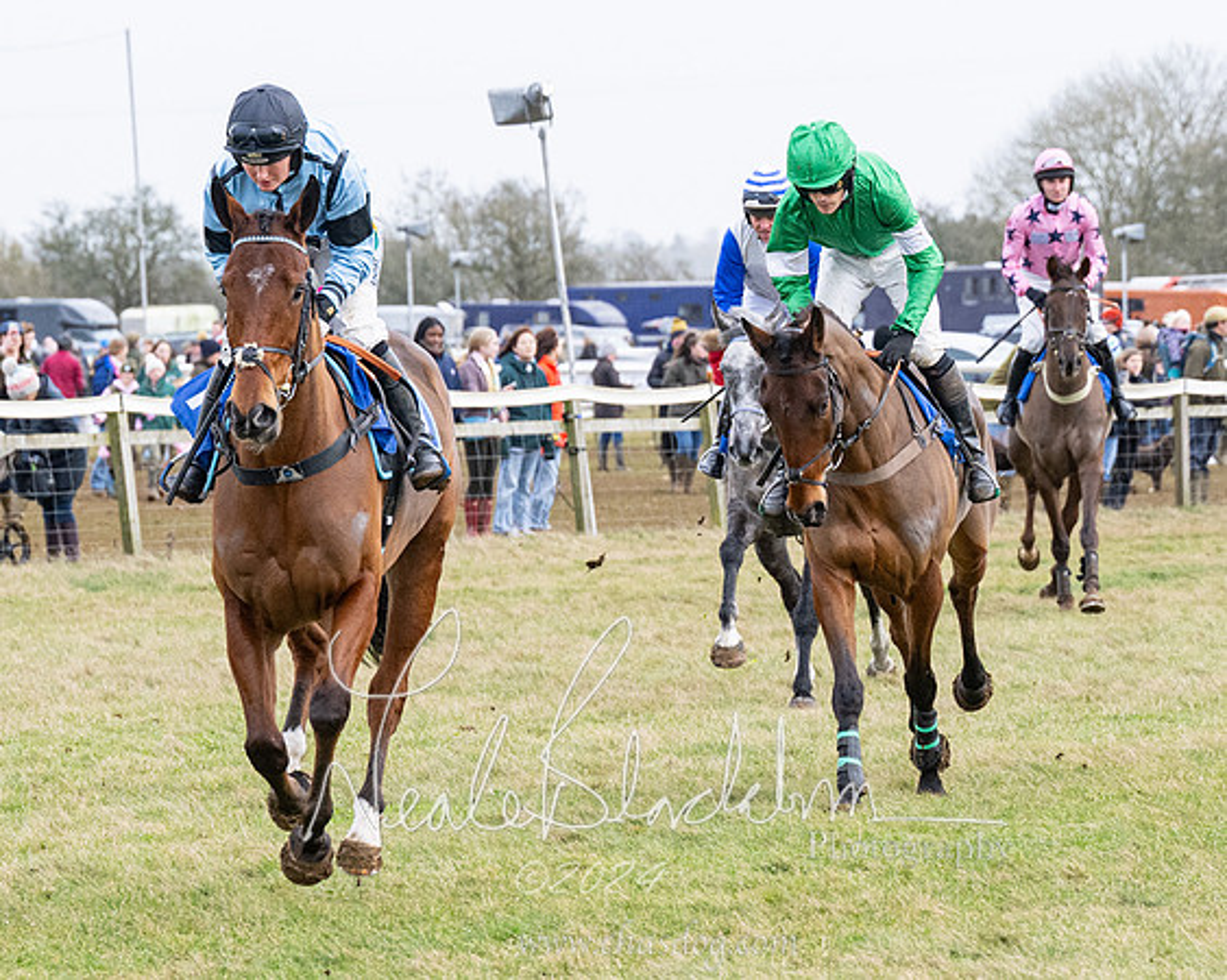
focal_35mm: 218
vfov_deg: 7.1
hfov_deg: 8.9
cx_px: 378
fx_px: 7905
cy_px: 610
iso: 800
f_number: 4
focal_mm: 90
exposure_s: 1/1250
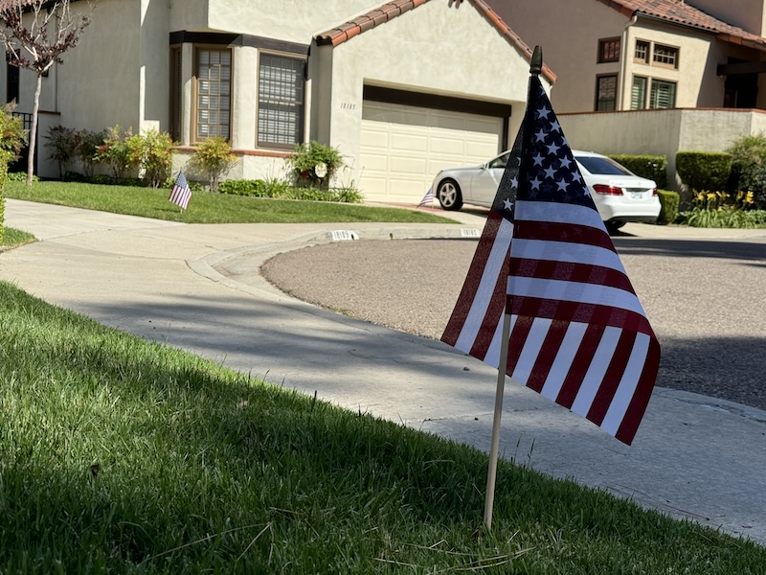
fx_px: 1062
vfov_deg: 30.3
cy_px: 288
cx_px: 383
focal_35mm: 48
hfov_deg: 39.7
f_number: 1.78
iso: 64
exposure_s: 1/3096
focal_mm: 6.76
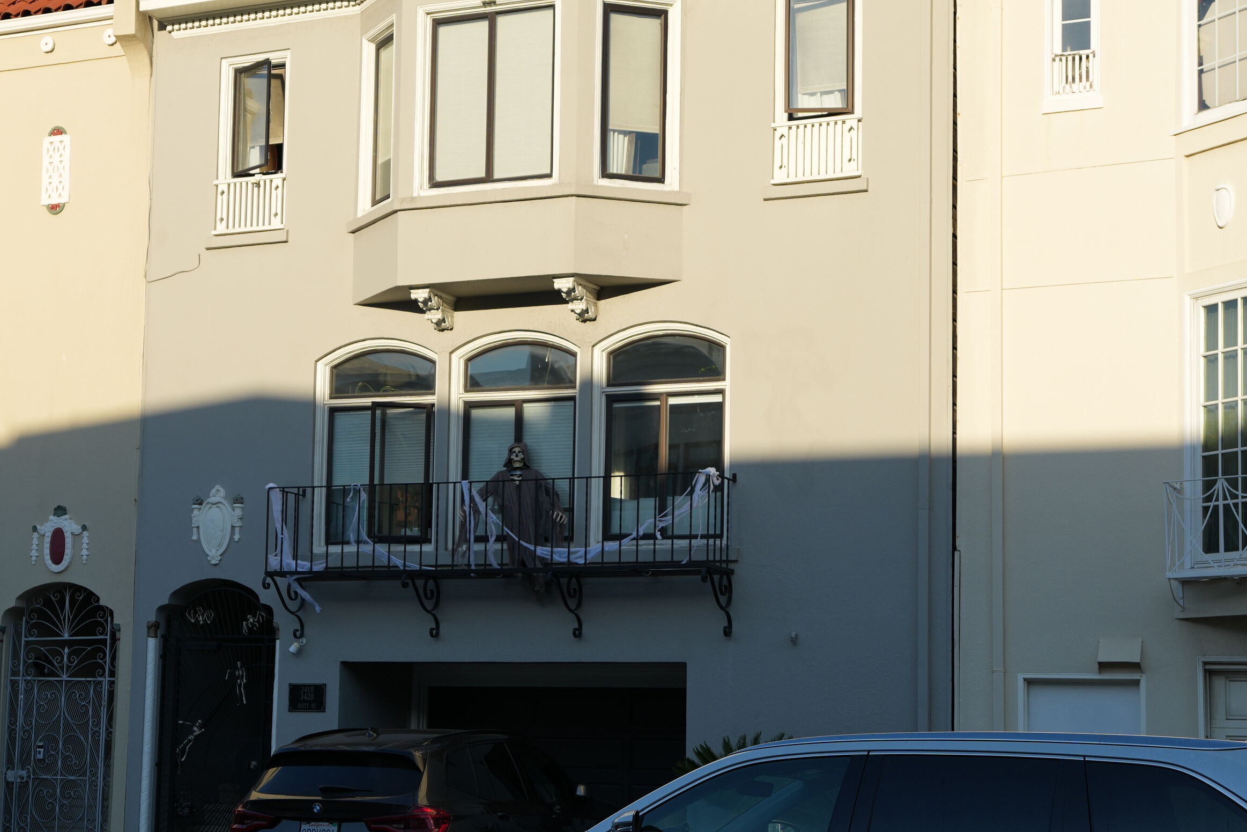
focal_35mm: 65
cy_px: 524
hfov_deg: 30.9
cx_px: 528
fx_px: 2252
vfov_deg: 20.9
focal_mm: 35
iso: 100
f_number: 3.2
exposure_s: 1/1000
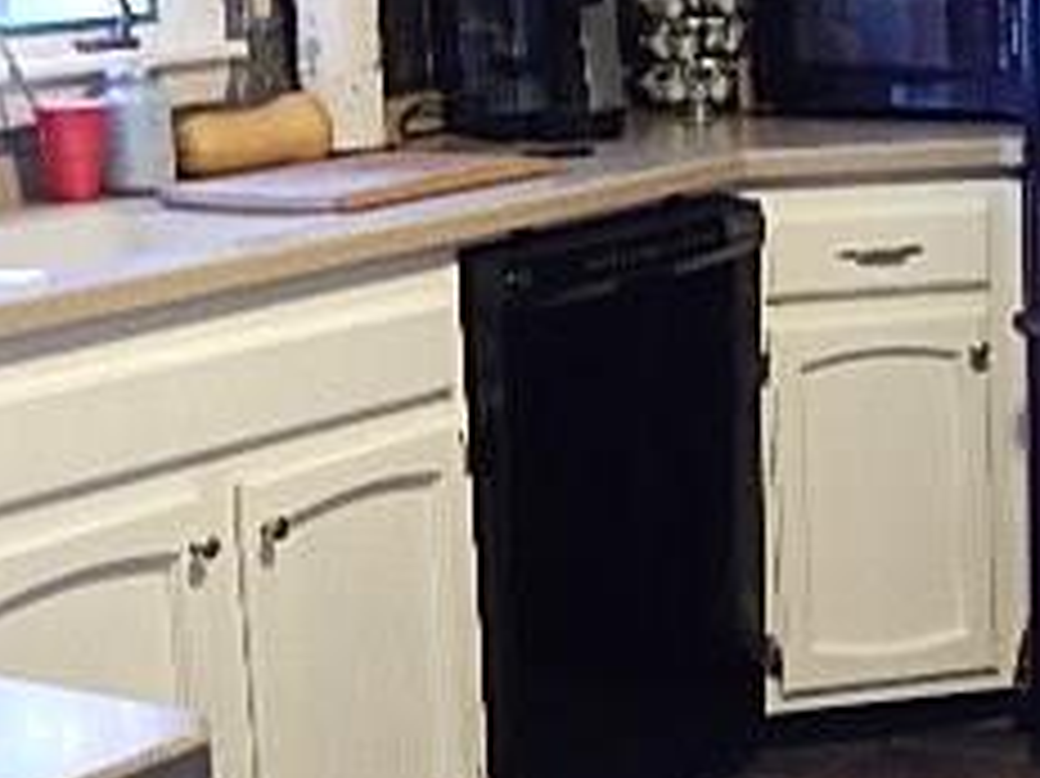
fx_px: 2913
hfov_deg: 19.9
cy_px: 378
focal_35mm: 97
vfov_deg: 15.2
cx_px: 927
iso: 400
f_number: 3.3
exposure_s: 1/13
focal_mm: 6.1
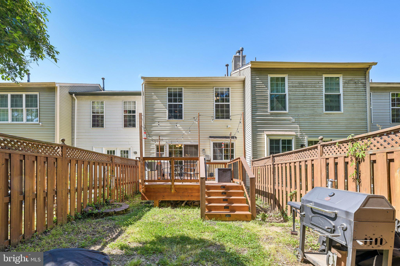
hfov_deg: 104.3
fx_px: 156
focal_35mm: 14
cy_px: 133
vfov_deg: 81.2
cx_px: 200
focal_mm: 14
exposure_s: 1/125
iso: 100
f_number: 8
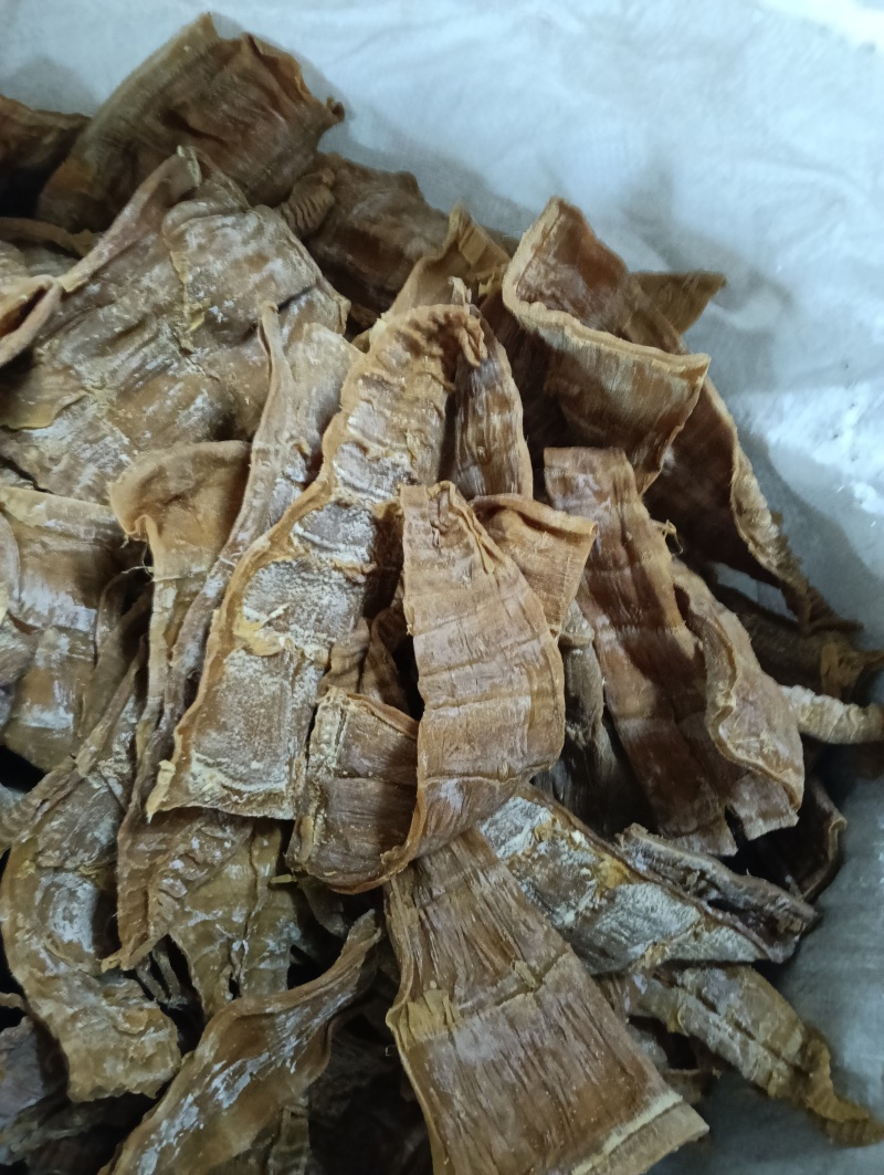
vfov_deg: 65.3
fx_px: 917
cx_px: 442
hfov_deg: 51.5
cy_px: 588
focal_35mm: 27
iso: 1600
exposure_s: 1/20
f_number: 1.8
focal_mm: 3.98
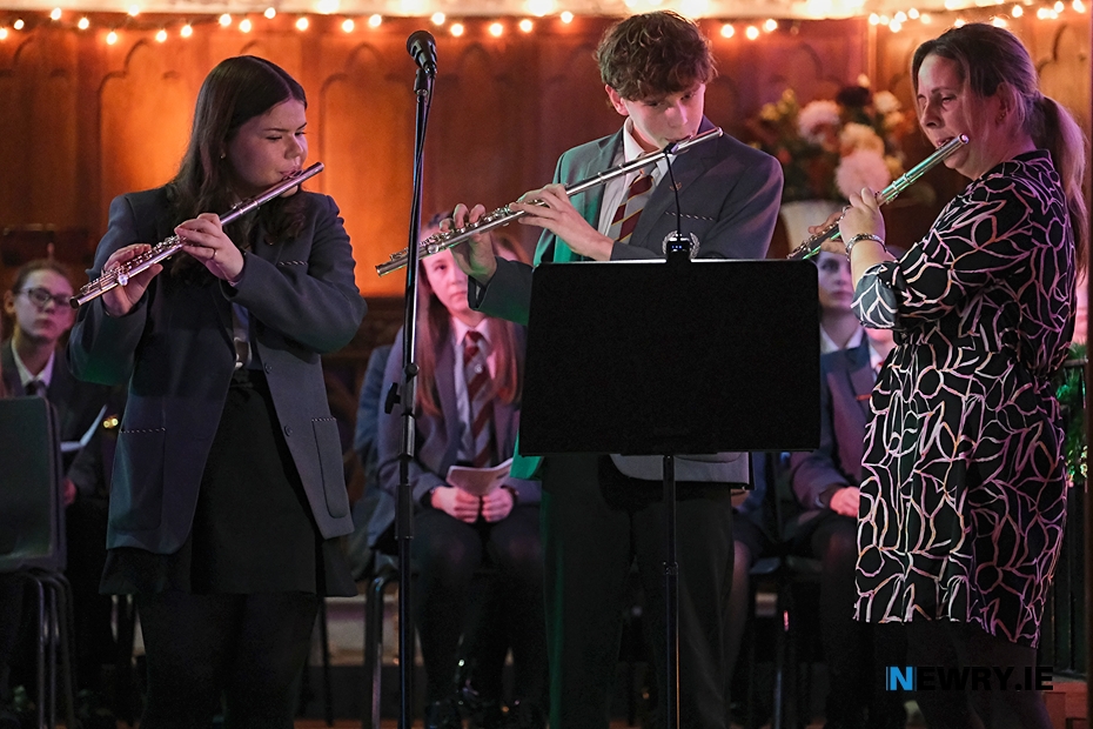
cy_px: 364
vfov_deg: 8.6
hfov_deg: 12.9
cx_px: 546
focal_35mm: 159
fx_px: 4827
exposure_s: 1/45
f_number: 2.8
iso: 6400
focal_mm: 106
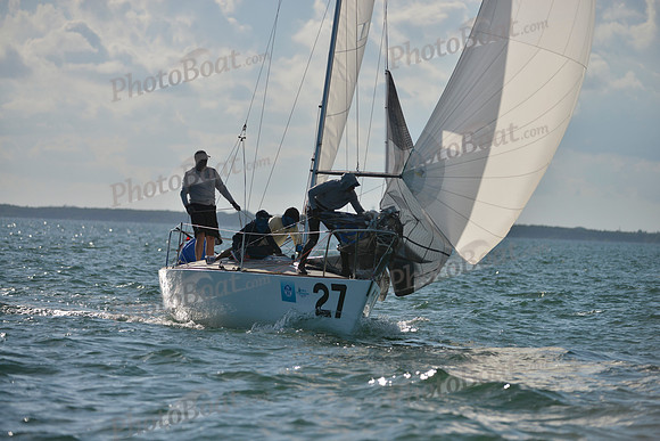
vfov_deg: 6.9
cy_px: 220
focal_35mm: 200
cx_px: 330
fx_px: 3667
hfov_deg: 10.3
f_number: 4
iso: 200
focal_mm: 200
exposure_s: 1/6400
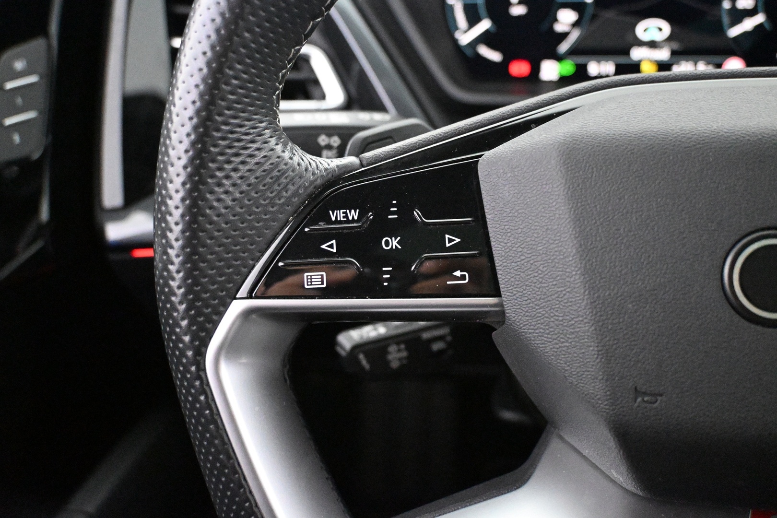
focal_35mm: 32
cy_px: 259
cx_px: 388
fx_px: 696
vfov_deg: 40.8
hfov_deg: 58.3
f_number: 4
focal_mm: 21.5
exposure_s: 1/50
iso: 12800
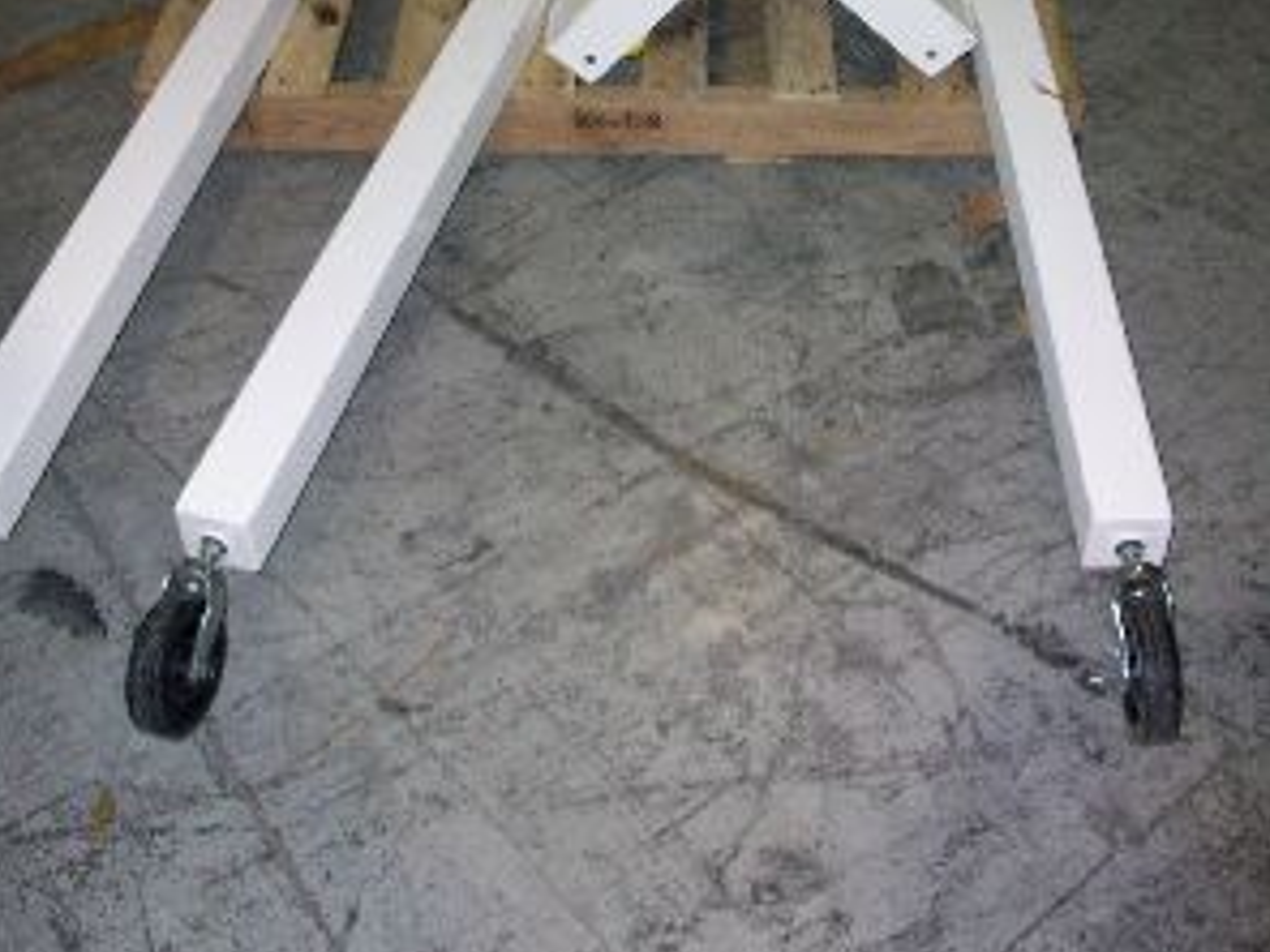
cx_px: 631
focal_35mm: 46
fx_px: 1688
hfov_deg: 41.2
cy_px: 163
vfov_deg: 30.6
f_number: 2.8
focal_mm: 5.7
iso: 160
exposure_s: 1/60
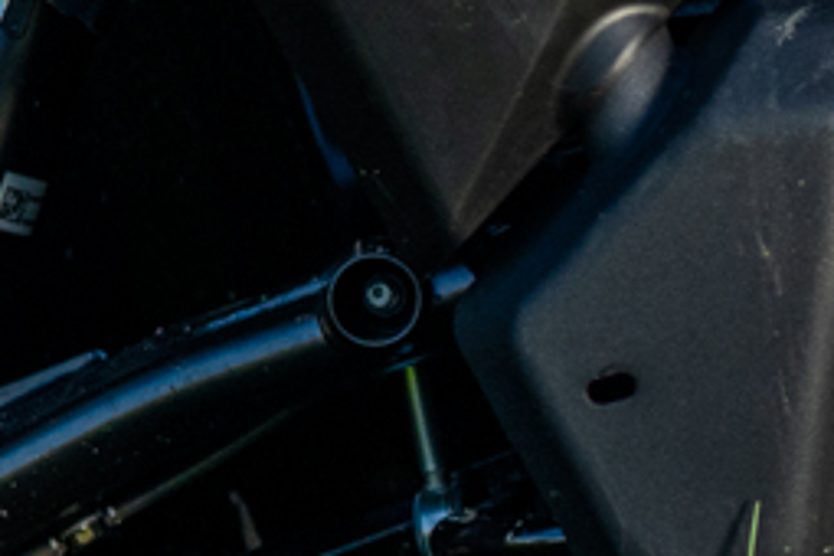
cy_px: 356
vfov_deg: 5.2
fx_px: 6116
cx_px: 1452
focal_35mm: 264
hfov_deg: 7.6
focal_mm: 35
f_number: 2.2
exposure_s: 1/800
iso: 800
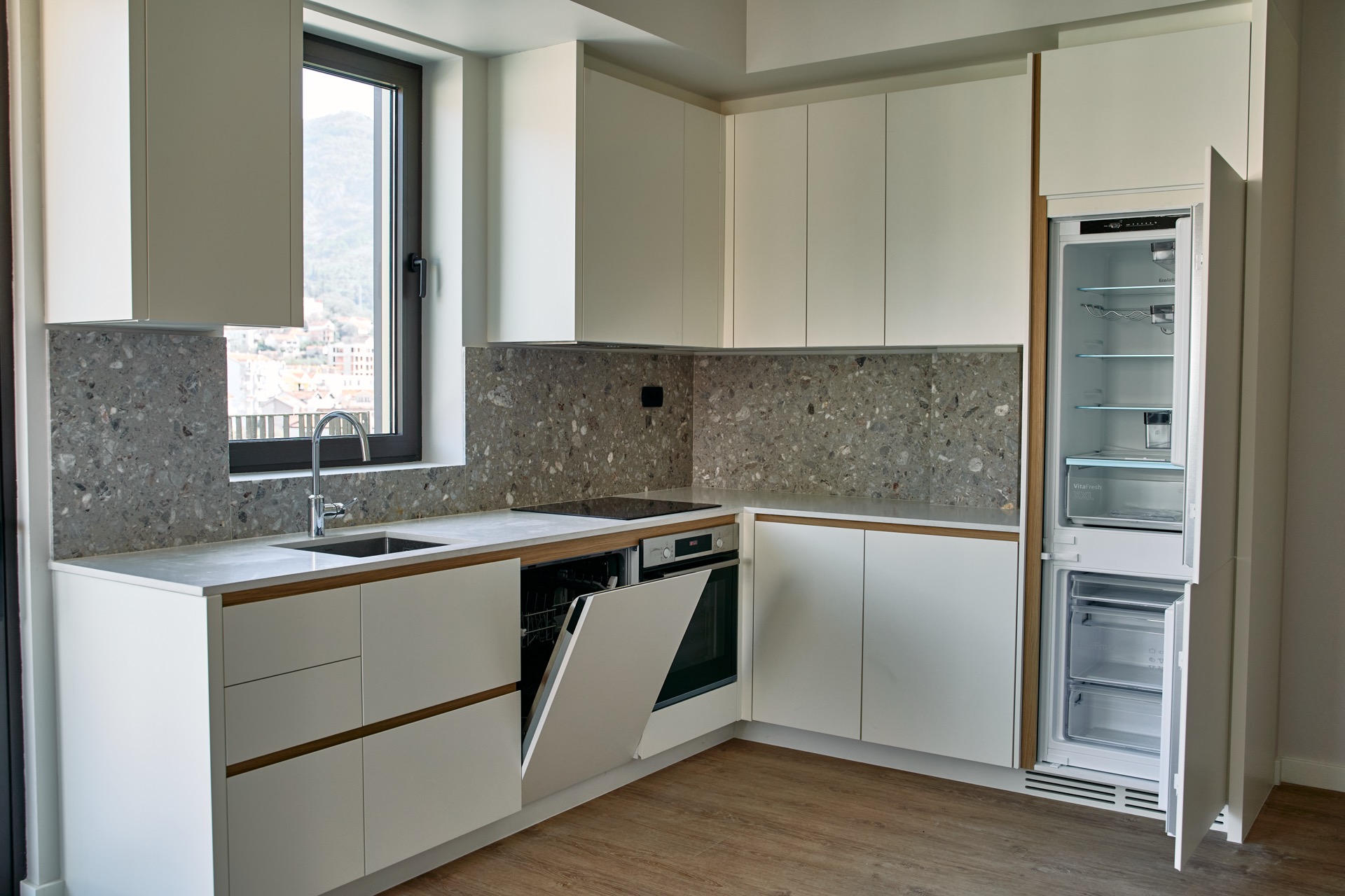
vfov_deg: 41.1
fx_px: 1195
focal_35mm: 32
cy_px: 448
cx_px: 672
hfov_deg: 58.7
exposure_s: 1/125
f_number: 4
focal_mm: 32
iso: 250
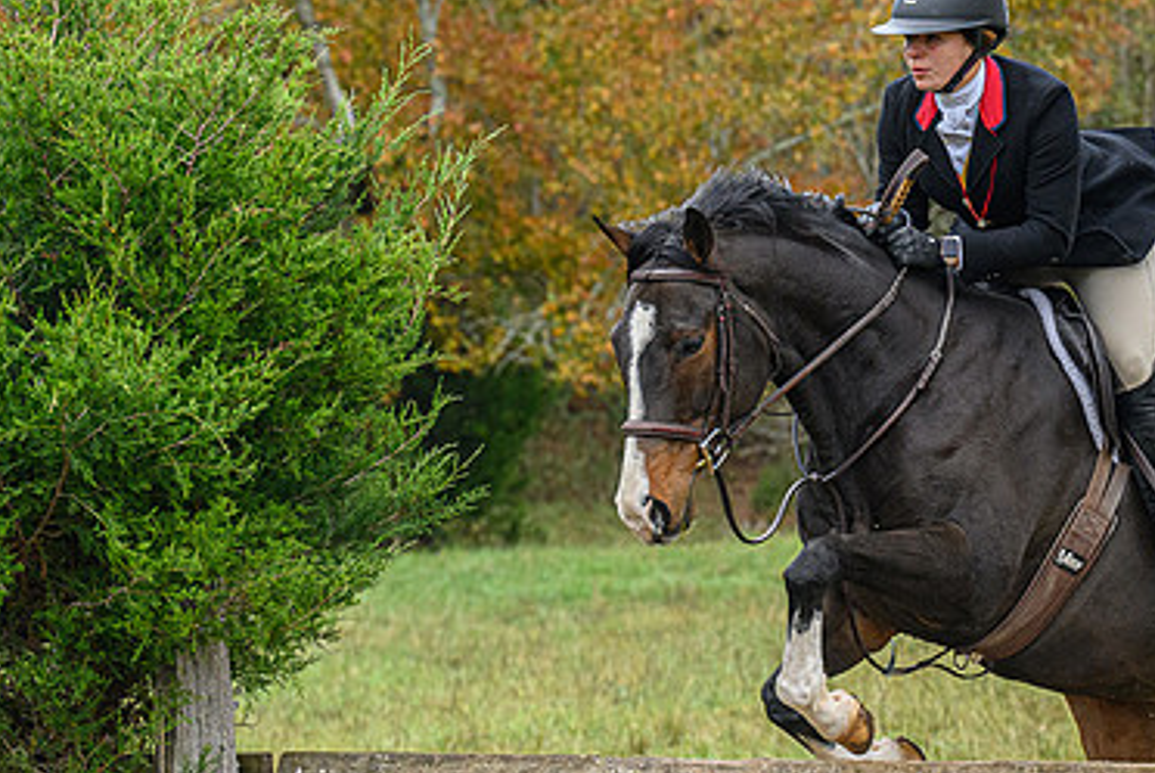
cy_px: 380
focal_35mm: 197
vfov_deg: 7.0
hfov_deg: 10.4
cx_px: 1030
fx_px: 6328
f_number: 3.5
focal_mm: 82
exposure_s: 1/800
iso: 1000
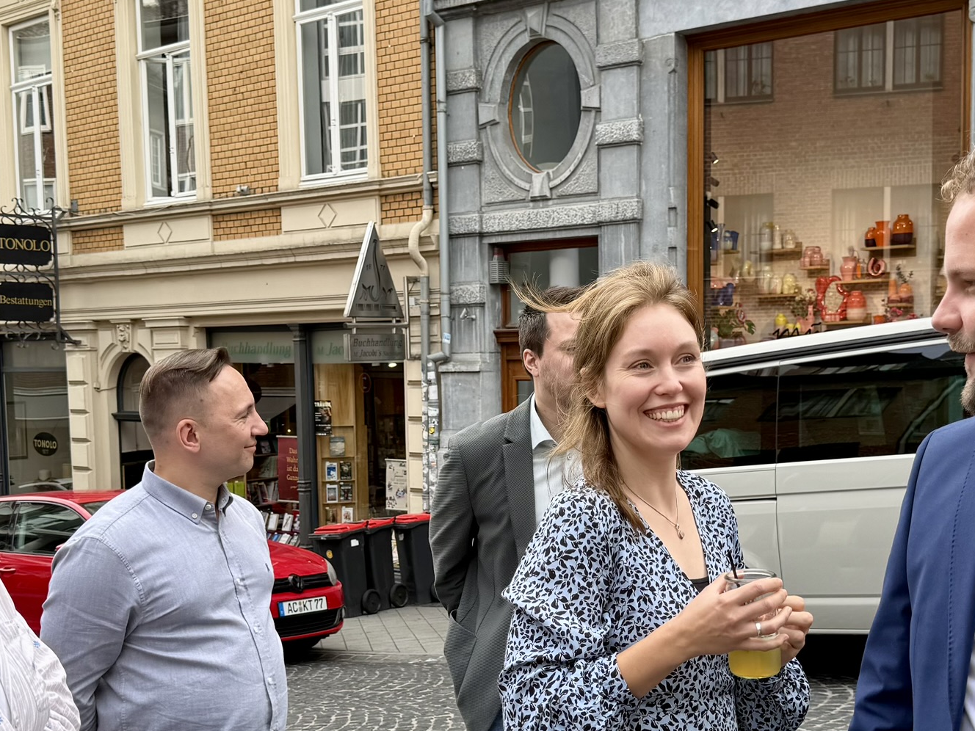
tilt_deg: -3.4
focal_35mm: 37
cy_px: 457
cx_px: 503
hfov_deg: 50.1
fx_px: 1042
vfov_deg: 38.4
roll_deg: +0.8
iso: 80
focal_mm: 6.76
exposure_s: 1/627
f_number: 1.78
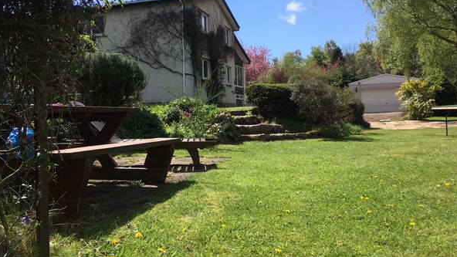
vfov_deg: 36.6
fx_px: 388
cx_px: 228
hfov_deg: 61.0
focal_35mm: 32
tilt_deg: -0.7
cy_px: 106
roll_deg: +2.9
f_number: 2.2
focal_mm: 4.15
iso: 25
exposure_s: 1/1789
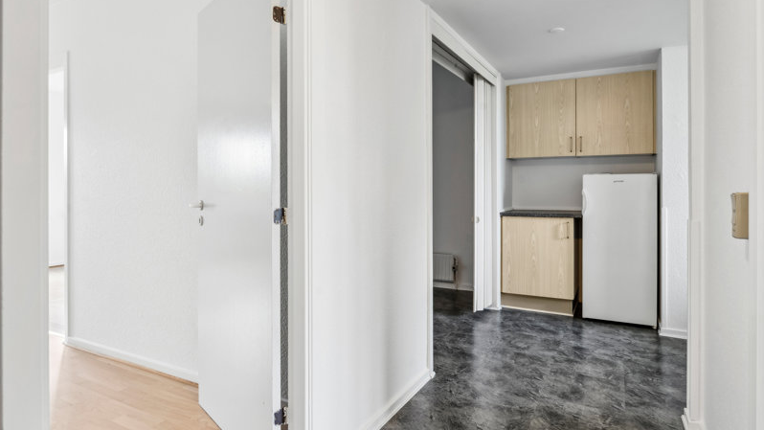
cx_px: 382
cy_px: 187
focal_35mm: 21
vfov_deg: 53.4
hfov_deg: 83.8
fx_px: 425
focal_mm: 20
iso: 200
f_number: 8
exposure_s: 1/2
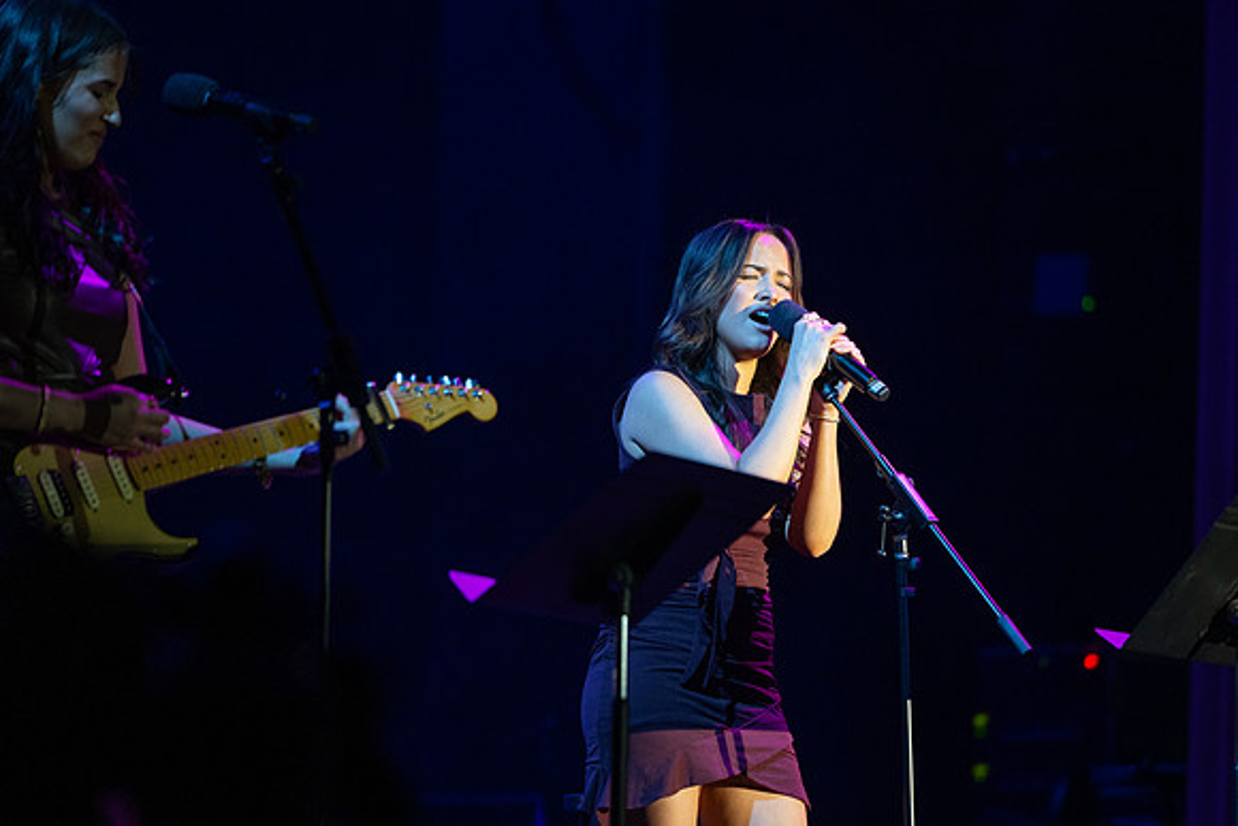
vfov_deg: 6.3
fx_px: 7534
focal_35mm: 219
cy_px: 429
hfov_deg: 9.4
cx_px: 753
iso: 1250
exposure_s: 1/200
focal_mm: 180
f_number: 2.8
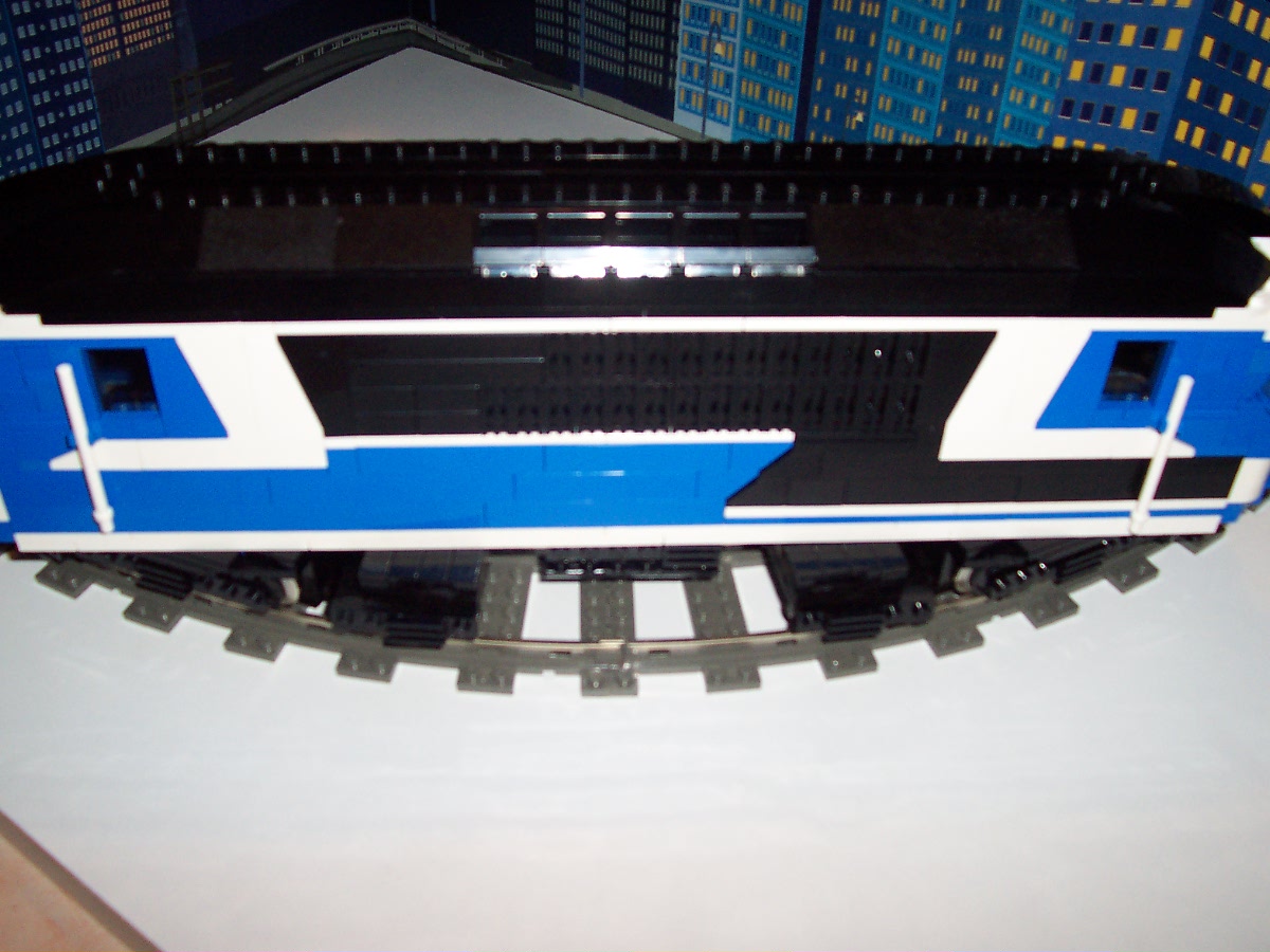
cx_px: 635
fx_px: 1357
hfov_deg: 50.1
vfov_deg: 38.7
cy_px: 476
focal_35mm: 37
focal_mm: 5.6
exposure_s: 1/60
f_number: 2.8
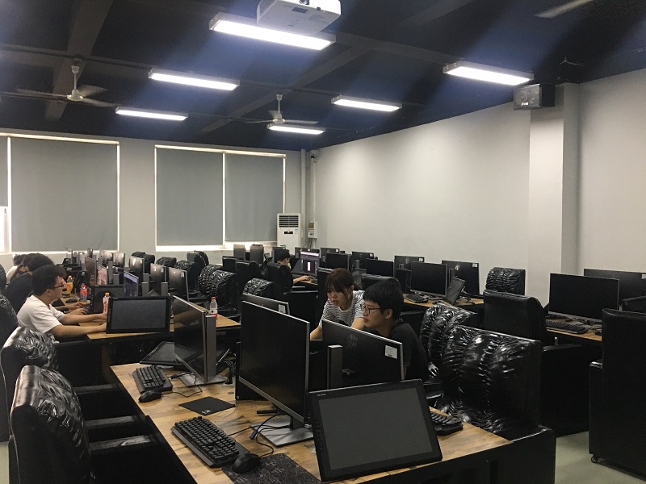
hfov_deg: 61.7
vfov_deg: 48.2
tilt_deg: +0.3
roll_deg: -0.1
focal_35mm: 29
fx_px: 541
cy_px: 242
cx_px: 323
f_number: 2.2
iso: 80
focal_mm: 4.15
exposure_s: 1/10
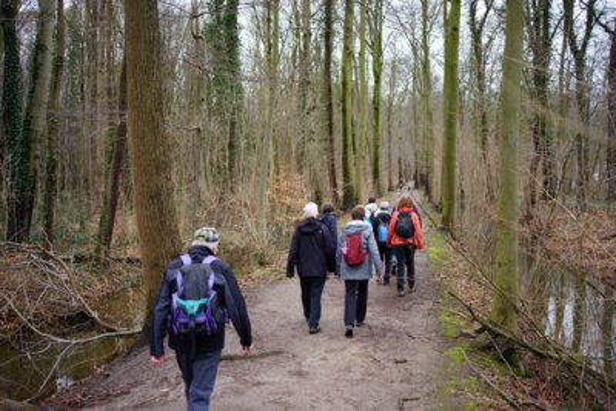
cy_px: 206
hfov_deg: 54.4
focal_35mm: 35
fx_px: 599
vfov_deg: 37.9
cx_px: 308
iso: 100
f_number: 2
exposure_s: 1/160
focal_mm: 35
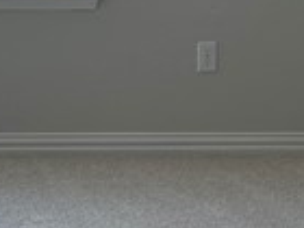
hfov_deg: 9.8
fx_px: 1669
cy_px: -28
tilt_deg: -1.4
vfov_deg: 7.8
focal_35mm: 190
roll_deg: -2.6
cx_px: -276
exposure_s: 1/633
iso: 32
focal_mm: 4.2
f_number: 1.6
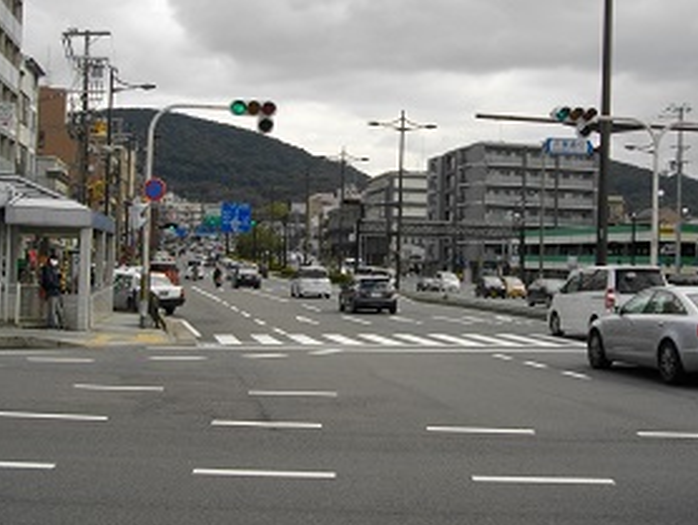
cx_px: 383
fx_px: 1130
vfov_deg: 26.1
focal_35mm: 56
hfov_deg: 34.3
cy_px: 221
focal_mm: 7.1
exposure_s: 1/320
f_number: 6.3
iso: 100
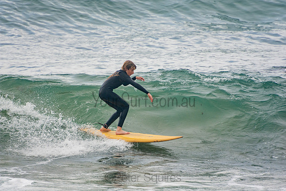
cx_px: 143
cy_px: 96
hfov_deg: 3.4
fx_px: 4768
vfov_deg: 2.3
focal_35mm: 600
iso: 280
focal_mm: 400
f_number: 5.6
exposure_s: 1/1250
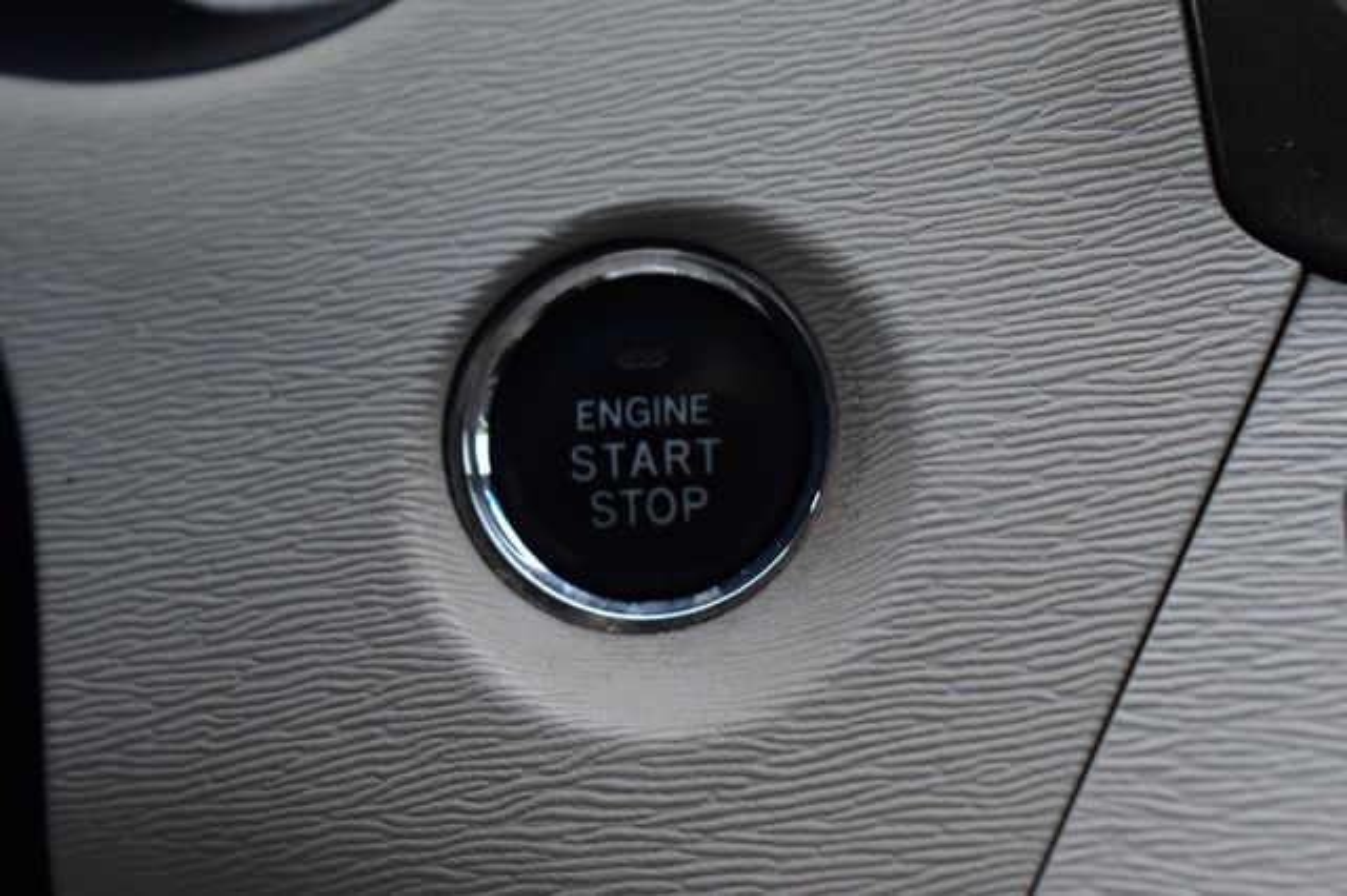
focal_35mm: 82
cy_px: 448
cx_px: 674
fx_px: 3085
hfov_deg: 24.6
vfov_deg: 16.5
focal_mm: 55
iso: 400
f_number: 7.1
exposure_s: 1/40
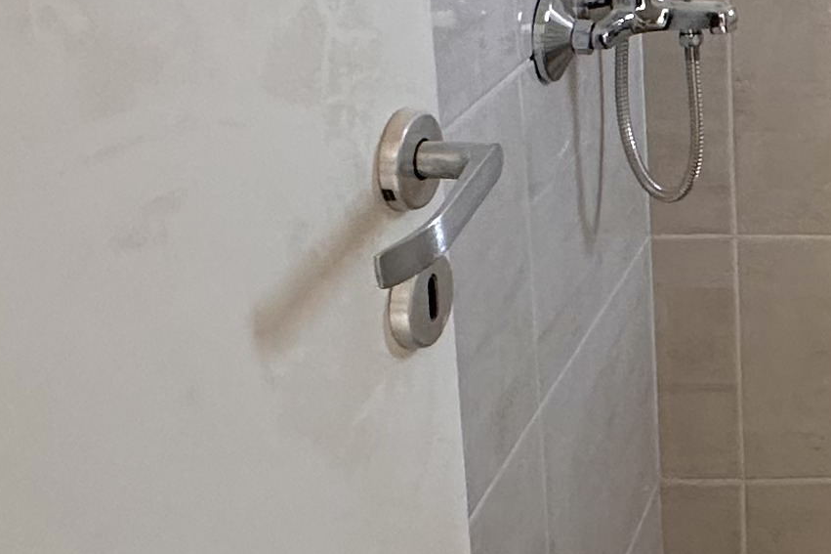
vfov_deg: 19.3
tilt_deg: -11.9
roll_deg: -1.5
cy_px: 25
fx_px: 1592
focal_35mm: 69
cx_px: 1110
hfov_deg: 24.9
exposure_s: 1/99
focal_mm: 2.22
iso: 200
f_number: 2.2
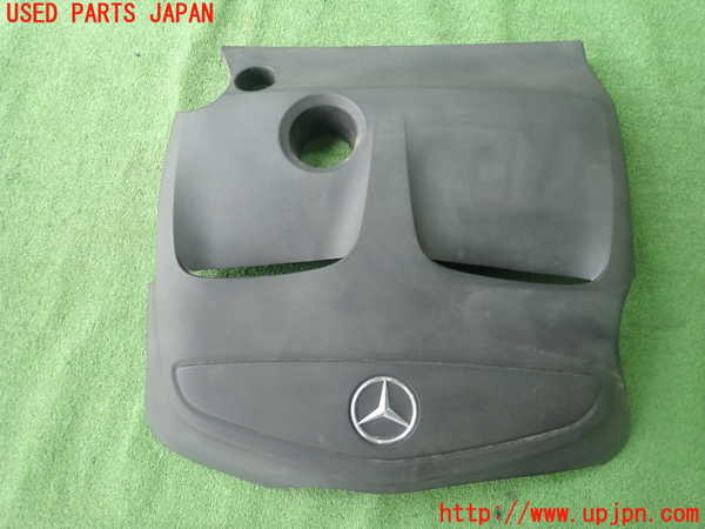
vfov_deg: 54.9
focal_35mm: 25
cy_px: 264
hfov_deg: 69.4
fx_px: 509
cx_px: 352
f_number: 2
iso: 160
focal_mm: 4.5
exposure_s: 1/60
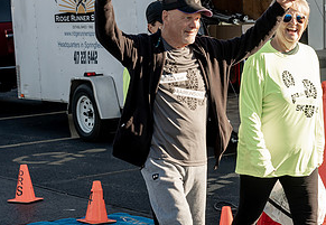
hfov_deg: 15.3
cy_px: 166
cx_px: 265
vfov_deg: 10.6
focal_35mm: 132
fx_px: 1209
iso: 160
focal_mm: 51
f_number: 5
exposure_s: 1/400
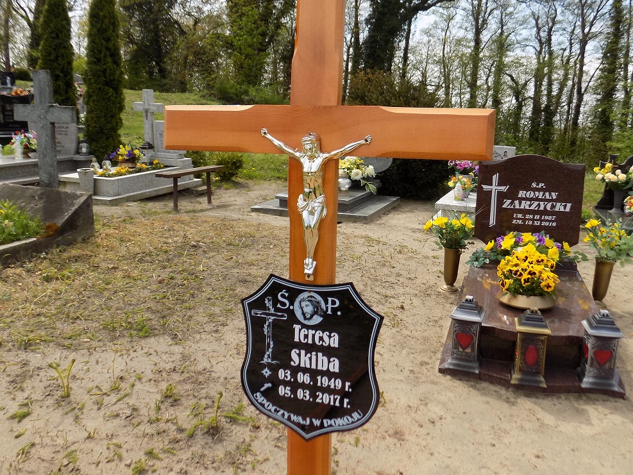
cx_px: 351
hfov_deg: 59.8
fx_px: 549
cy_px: 222
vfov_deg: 46.8
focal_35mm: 30
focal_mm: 4
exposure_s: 1/640
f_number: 3.1
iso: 80
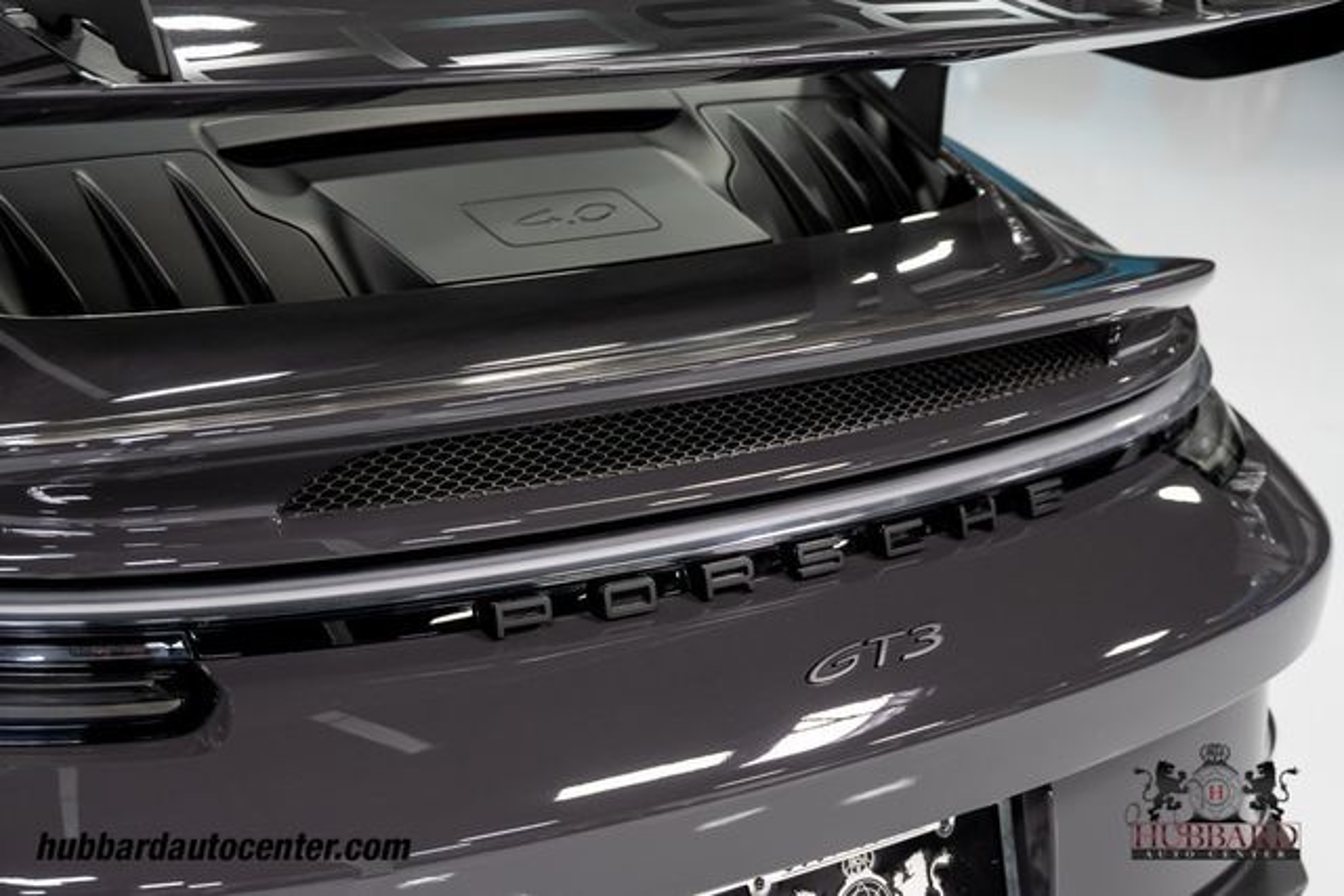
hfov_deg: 32.2
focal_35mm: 62
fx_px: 2322
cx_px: 556
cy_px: 526
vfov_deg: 21.8
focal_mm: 53
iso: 800
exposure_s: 1/60
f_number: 4
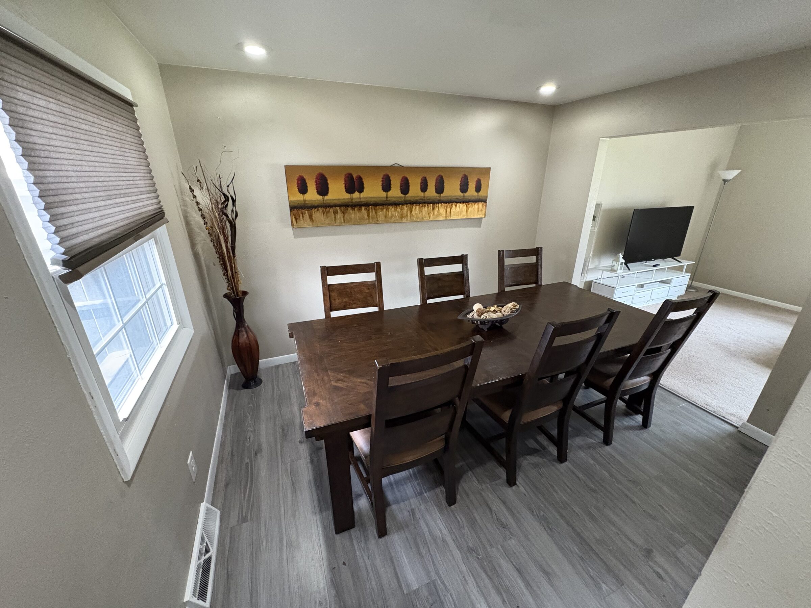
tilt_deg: -20.3
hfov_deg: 102.1
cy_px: 304
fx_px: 328
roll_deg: +1.3
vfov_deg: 85.7
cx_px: 406
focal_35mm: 14
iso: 800
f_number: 2.2
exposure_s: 1/60
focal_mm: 2.22
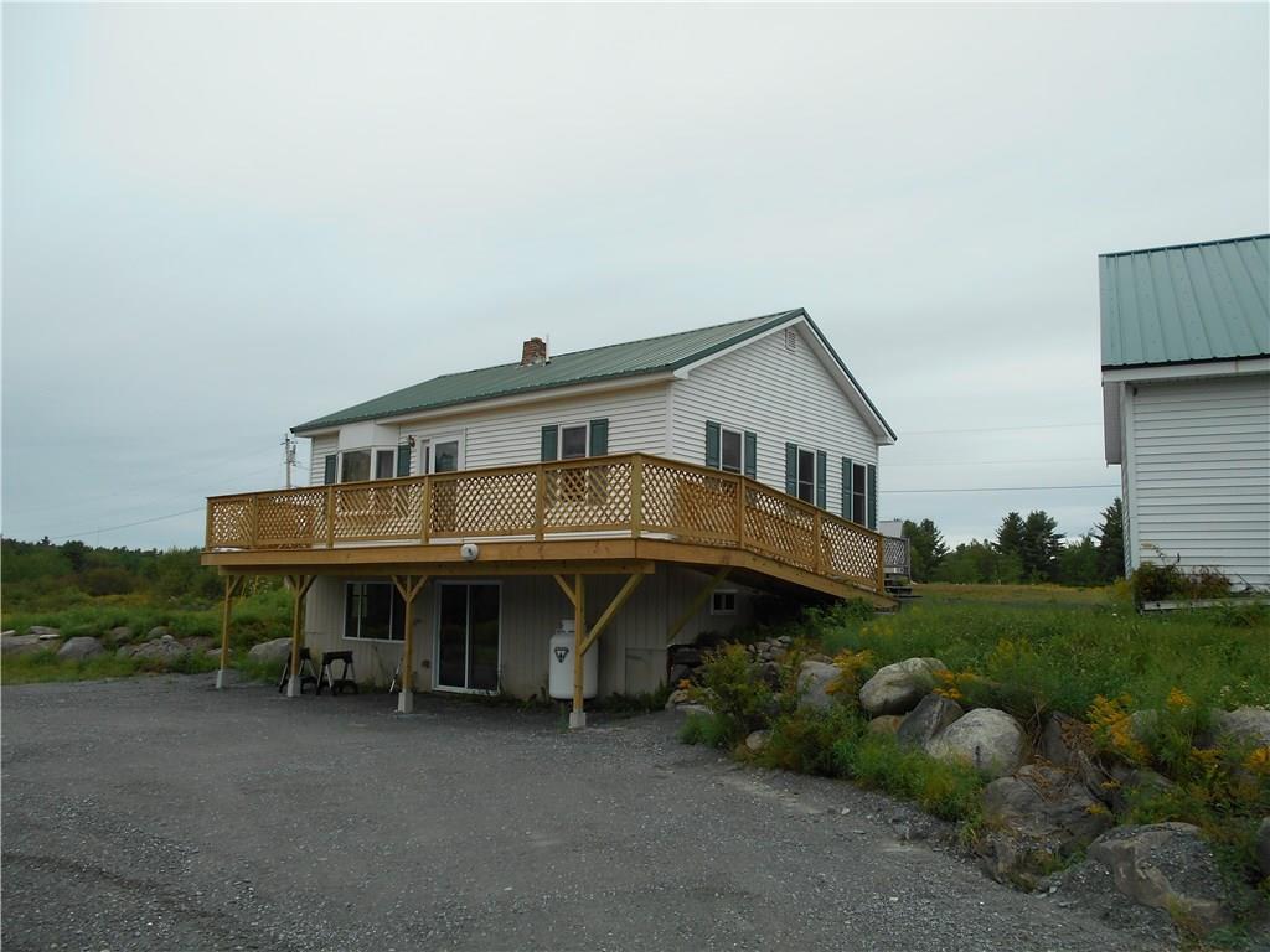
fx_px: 954
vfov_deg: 53.1
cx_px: 635
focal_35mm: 26
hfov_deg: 67.3
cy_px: 476
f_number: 3.2
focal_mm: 4.6
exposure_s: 1/640
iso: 80
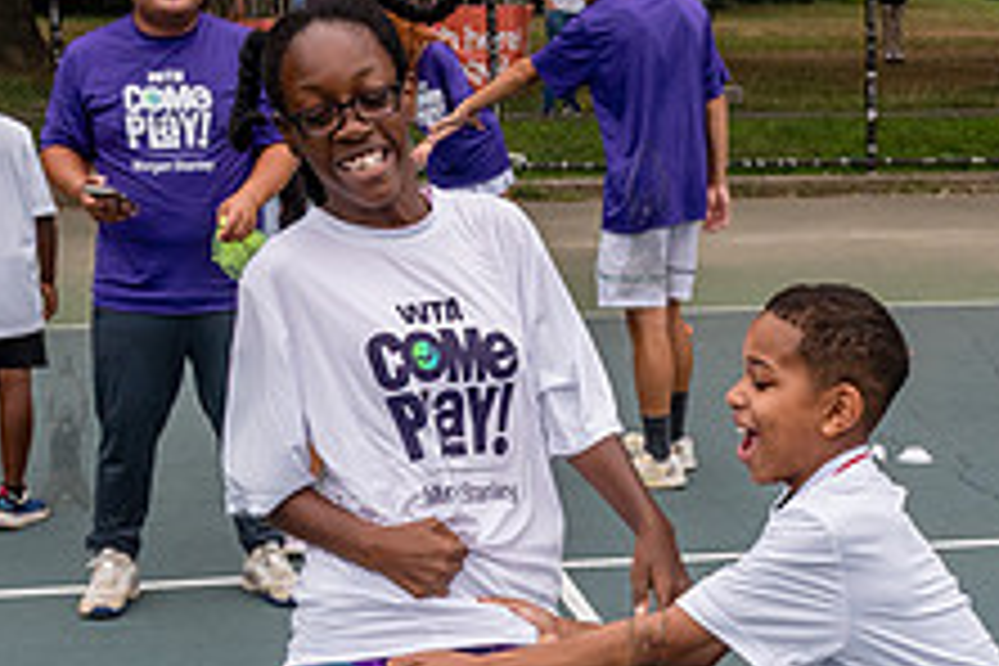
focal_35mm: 86
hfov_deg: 23.4
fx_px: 2386
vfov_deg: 15.6
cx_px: 774
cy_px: 666
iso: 1000
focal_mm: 28
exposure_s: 1/2000
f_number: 5
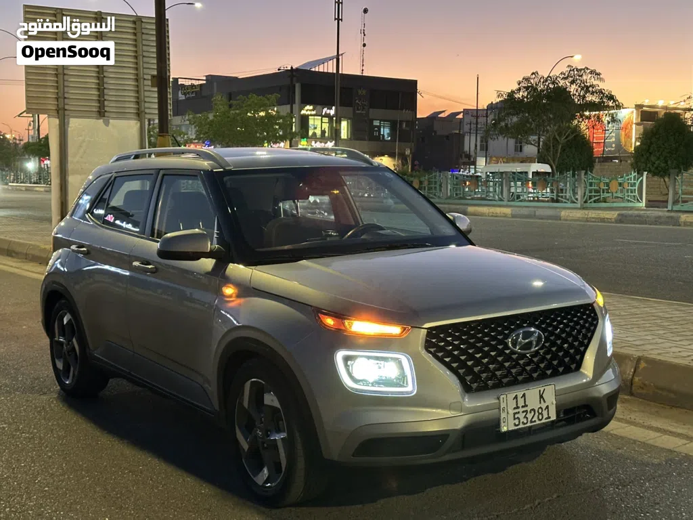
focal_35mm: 48
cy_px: 260
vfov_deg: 30.3
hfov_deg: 39.7
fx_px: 961
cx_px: 346
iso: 500
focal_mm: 6.86
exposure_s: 1/33
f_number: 1.78
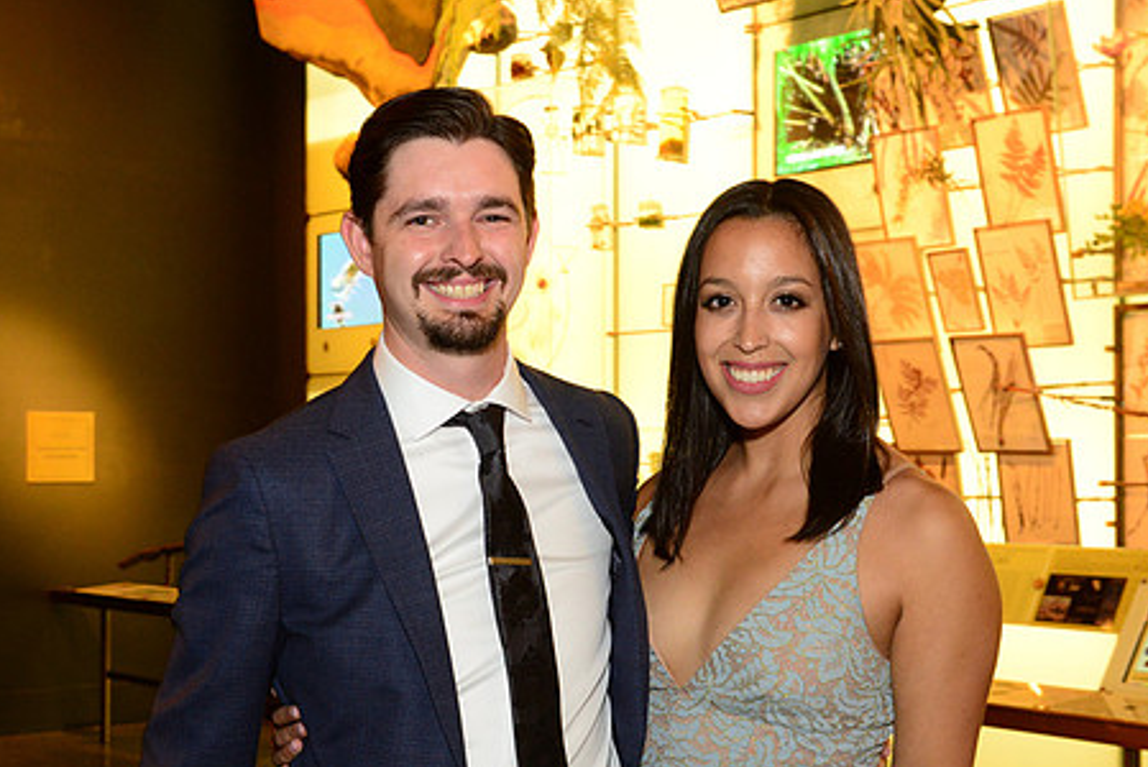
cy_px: 441
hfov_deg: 32.4
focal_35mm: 62
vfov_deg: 21.9
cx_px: 557
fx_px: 1978
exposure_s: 1/15
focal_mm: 48
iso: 3200
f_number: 8
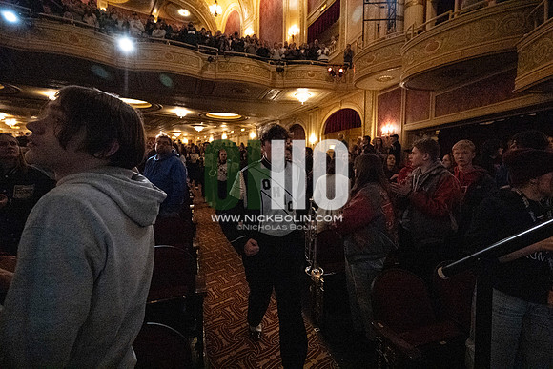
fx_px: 254
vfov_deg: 72.1
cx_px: 276
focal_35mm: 16
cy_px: 184
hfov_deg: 95.0
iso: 40637
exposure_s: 1/400
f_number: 4
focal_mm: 16.5
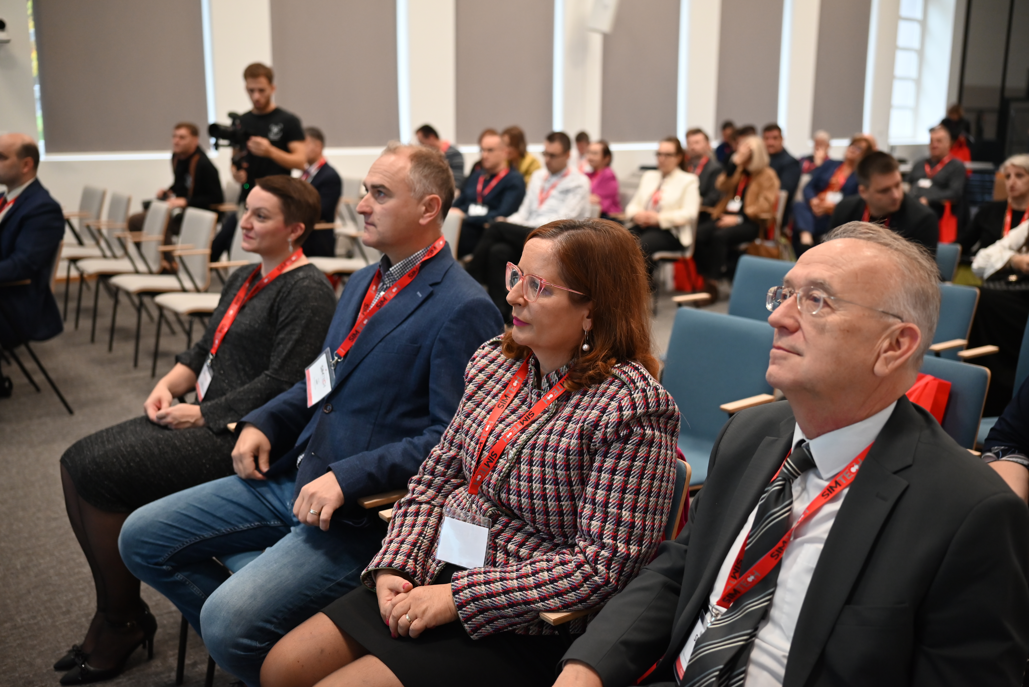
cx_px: 514
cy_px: 344
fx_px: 1001
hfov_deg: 54.4
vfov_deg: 37.9
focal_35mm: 35
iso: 1600
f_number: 2.8
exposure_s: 1/125
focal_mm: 35
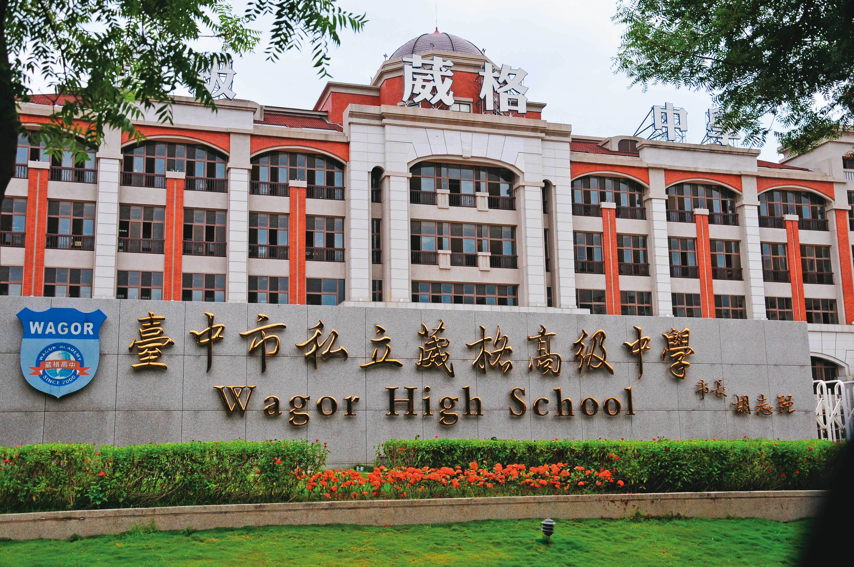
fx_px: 995
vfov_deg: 31.8
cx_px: 427
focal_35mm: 42
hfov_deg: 46.4
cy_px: 284
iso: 400
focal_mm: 28
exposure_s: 1/1250
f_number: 5.6
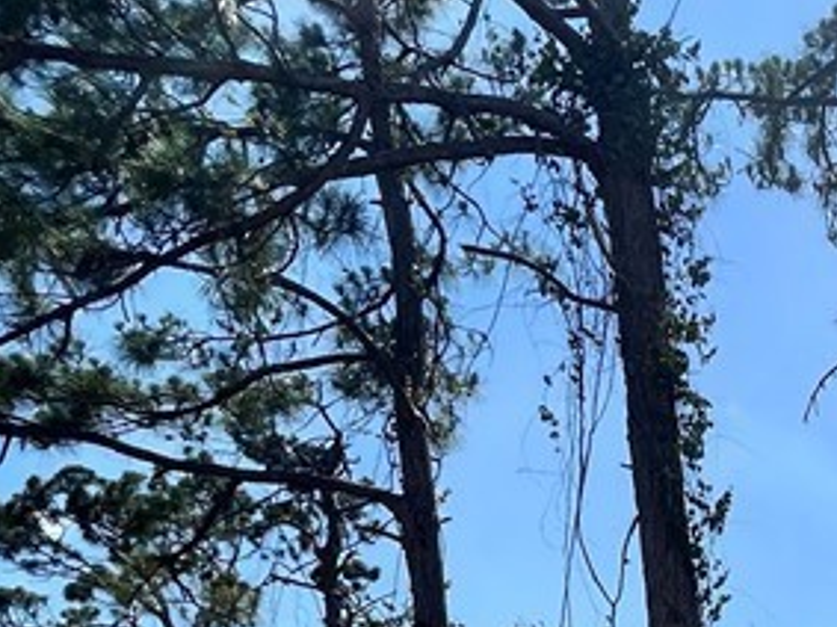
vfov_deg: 24.2
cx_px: 1130
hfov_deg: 30.4
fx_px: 1136
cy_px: 940
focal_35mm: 47
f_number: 1.8
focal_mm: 1.57
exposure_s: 1/1468
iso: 32
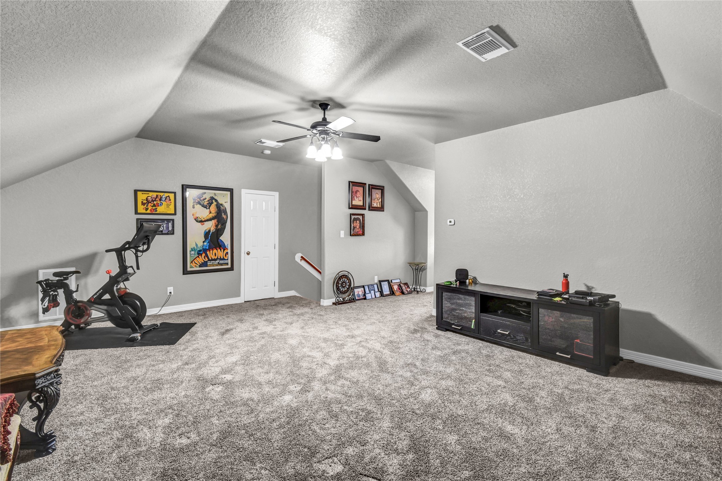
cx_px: 361
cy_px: 240
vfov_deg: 77.3
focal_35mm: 15
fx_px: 301
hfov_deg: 100.4
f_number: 7.1
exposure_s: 1
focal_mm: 10
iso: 100
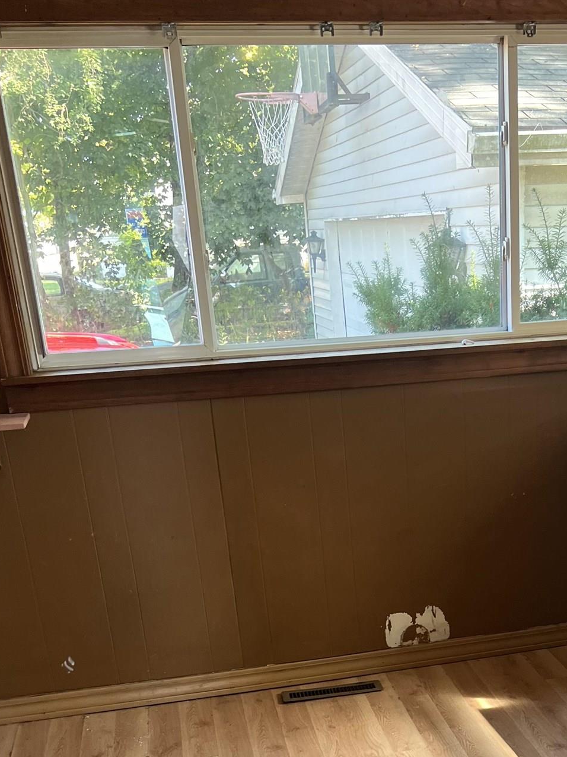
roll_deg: +2.1
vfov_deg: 38.0
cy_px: 664
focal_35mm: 47
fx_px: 1027
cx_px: 438
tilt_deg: -23.2
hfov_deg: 30.3
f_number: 1.5
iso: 125
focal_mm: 5.7
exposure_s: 1/106
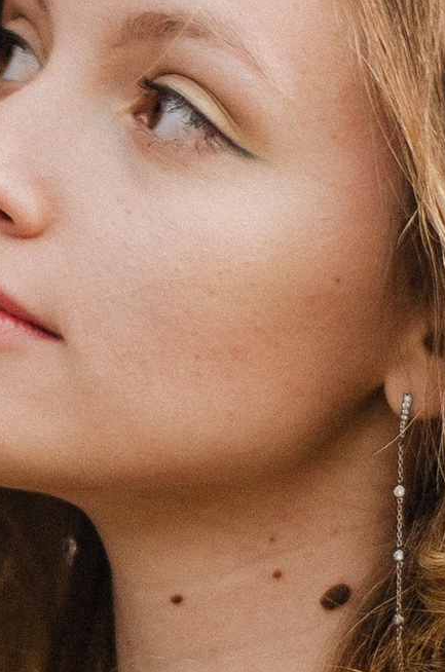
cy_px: 439
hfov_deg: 3.1
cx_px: -220
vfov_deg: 4.7
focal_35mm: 443
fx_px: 8253
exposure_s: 1/1000
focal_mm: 50
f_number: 1.8
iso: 100
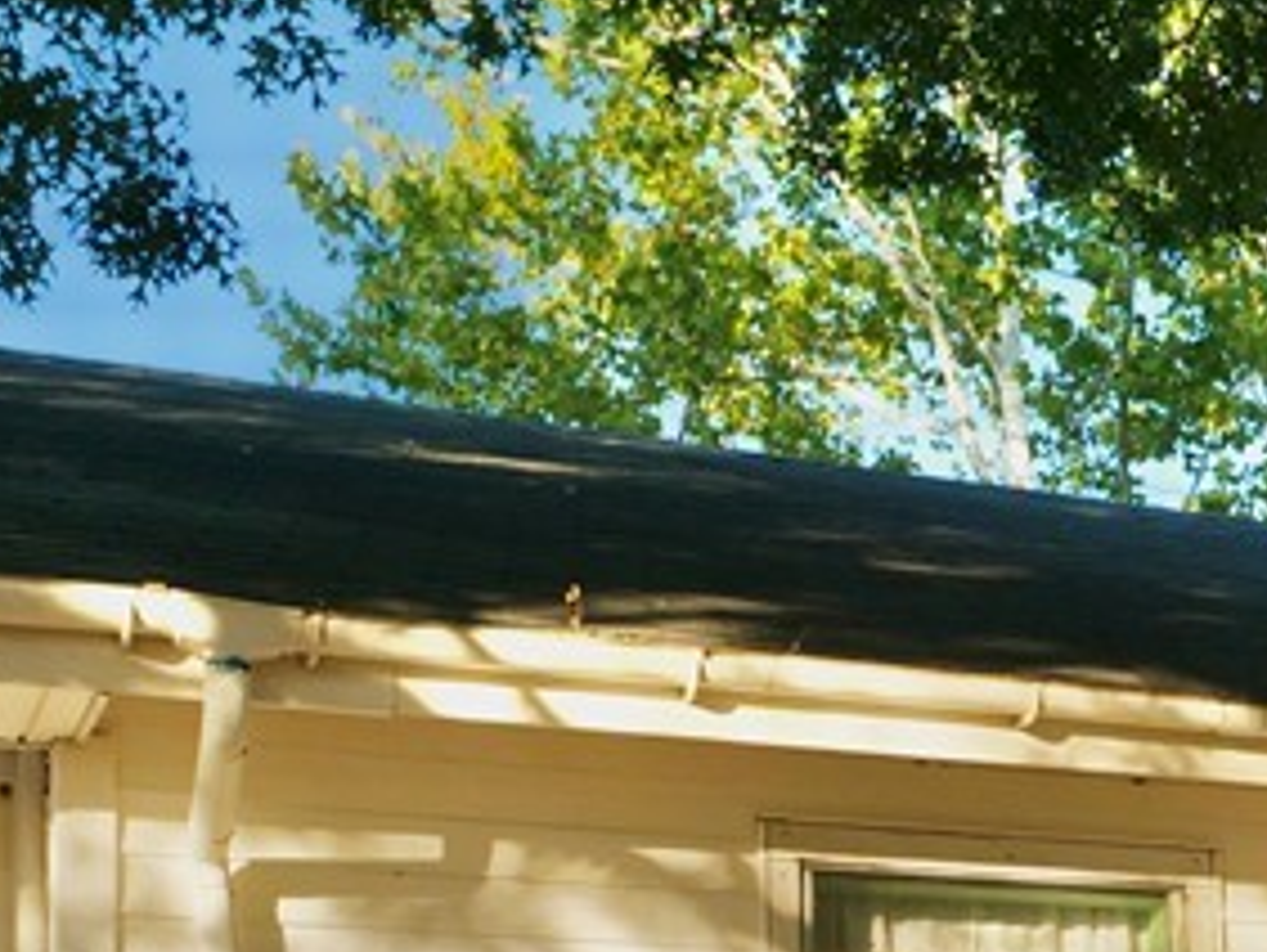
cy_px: 1194
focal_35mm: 87
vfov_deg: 16.2
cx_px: 2206
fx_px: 3187
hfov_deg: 18.3
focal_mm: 12
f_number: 4.5
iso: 200
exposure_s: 1/640
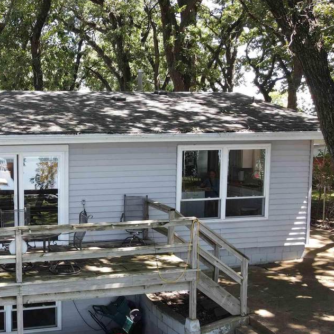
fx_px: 469
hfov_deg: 37.2
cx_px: 49
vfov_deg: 39.1
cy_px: 179
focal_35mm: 43
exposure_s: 1/60
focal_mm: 4.5
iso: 100
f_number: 2.8
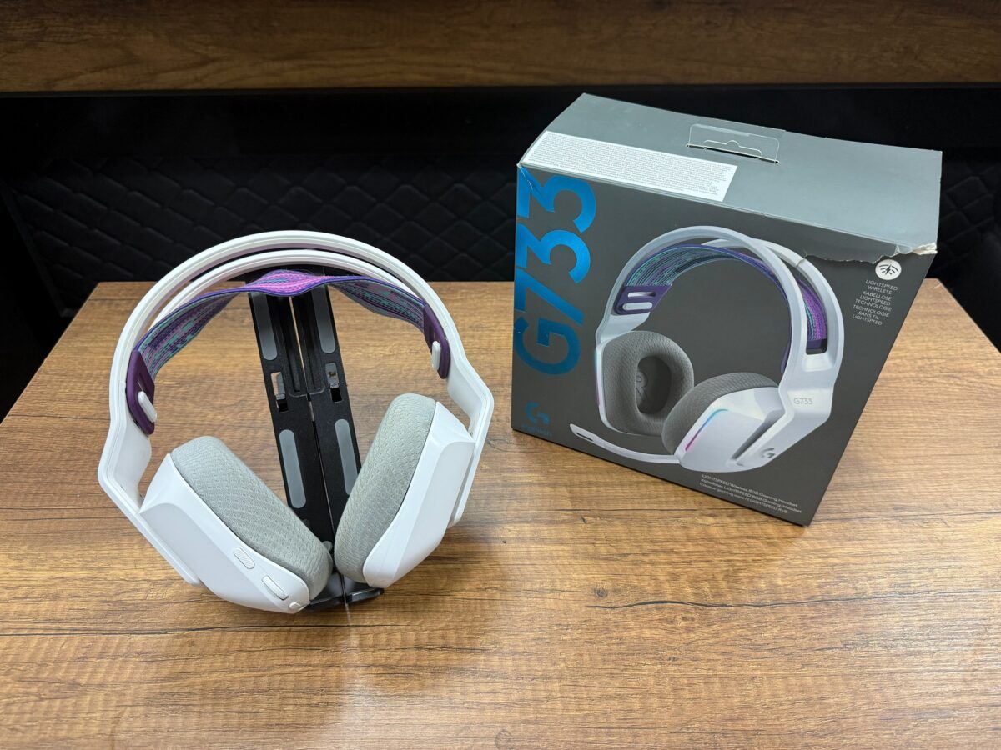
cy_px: 375
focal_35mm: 24
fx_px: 694
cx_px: 500
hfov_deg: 71.6
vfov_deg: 56.8
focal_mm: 6.76
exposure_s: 1/50
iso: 200
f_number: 1.78
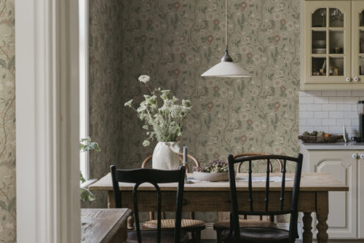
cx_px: 199
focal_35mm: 70
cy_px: 109
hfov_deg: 28.8
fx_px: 708
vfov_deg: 19.5
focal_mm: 50
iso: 640
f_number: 5.6
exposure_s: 1/25
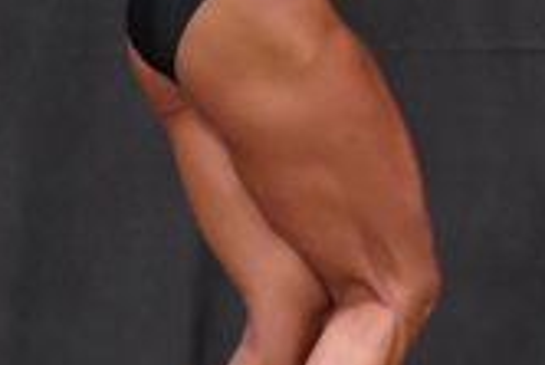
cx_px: 757
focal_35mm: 1049
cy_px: 3
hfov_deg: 2.0
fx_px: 15894
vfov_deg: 1.3
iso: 5000
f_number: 5.6
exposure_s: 1/400
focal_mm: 150
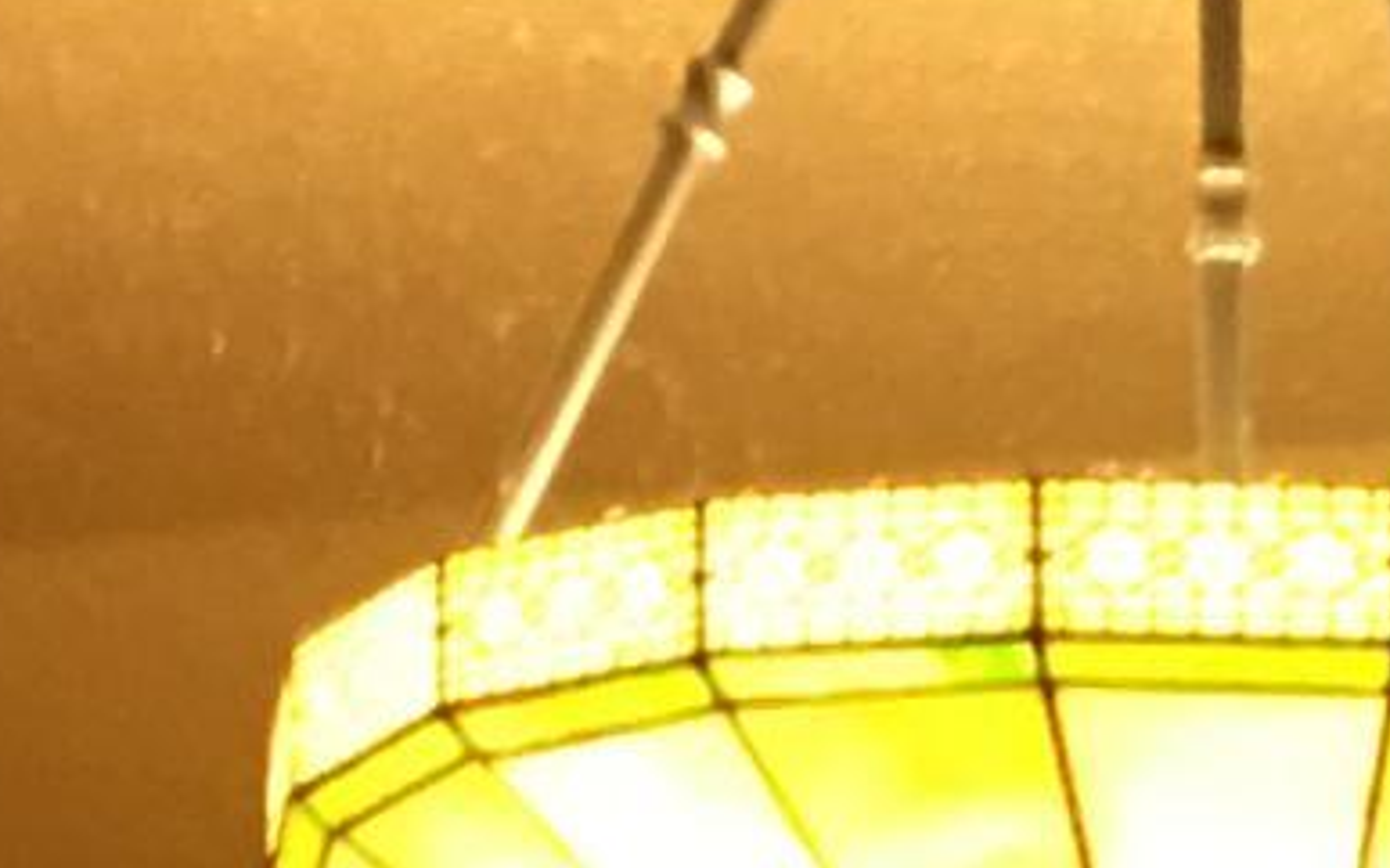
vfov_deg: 4.9
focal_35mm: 239
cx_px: 2582
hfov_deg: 8.4
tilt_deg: +1.2
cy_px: 3598
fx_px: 9051
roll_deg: -0.4
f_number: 2.2
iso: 80
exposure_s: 1/15
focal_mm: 4.15
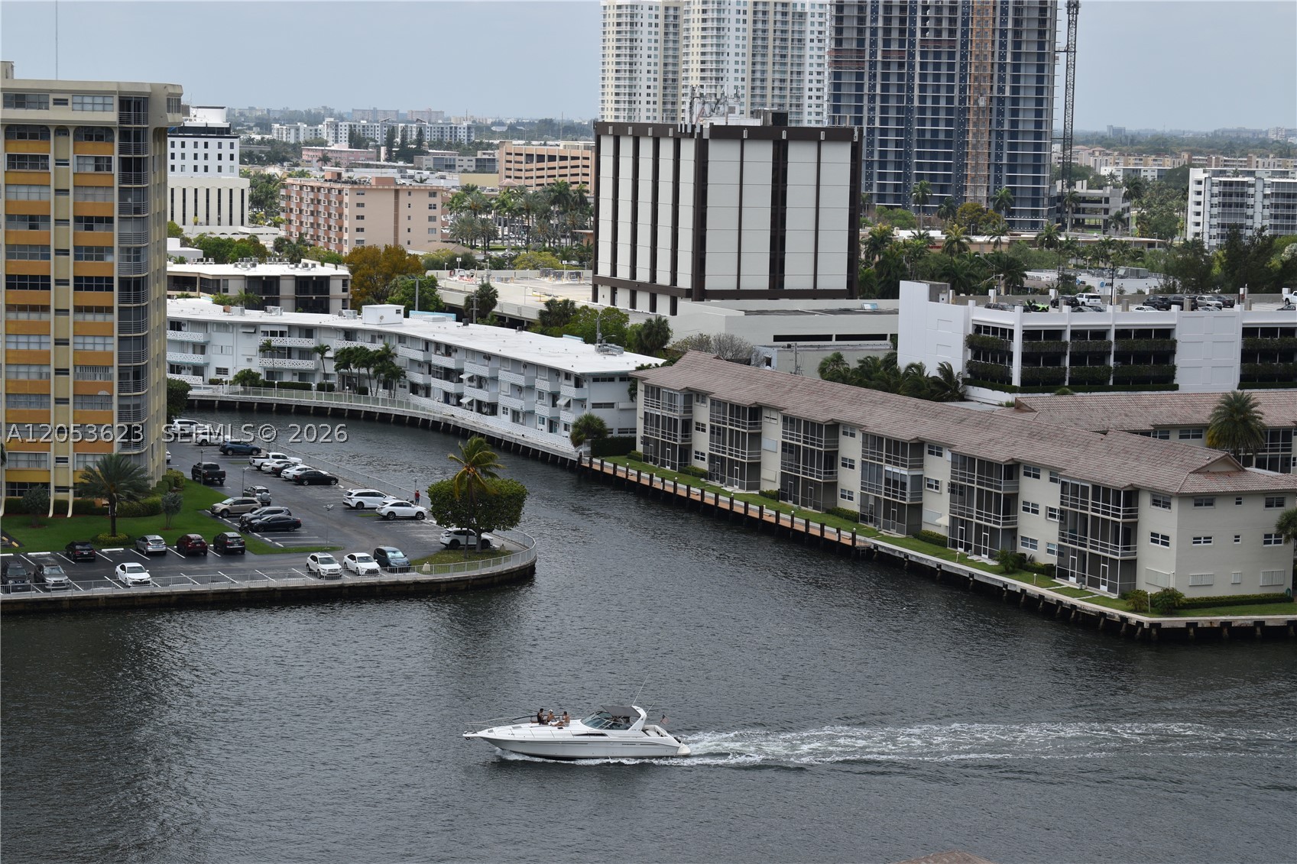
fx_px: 2972
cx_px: 648
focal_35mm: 82
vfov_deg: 16.5
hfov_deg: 24.6
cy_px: 432
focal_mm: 55
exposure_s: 1/250
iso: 100
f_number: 8
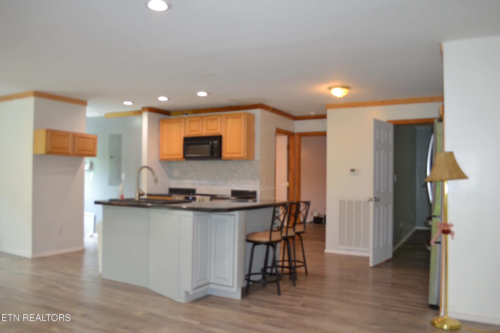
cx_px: 250
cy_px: 166
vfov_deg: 47.9
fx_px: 375
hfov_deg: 67.4
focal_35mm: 27
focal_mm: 18
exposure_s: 1/60
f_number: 3.5
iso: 560
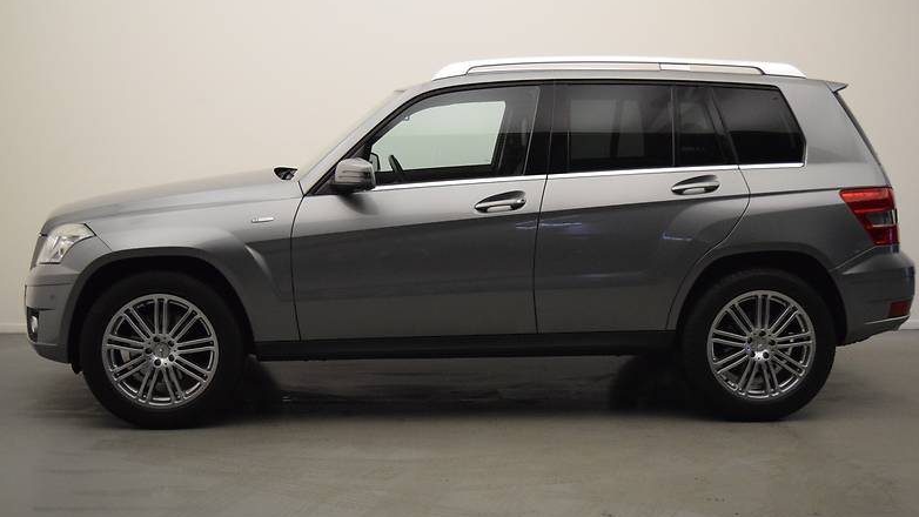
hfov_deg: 45.5
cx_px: 469
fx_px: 1097
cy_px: 234
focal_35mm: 45
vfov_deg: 26.5
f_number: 4.8
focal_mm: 28
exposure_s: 1/90
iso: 3200
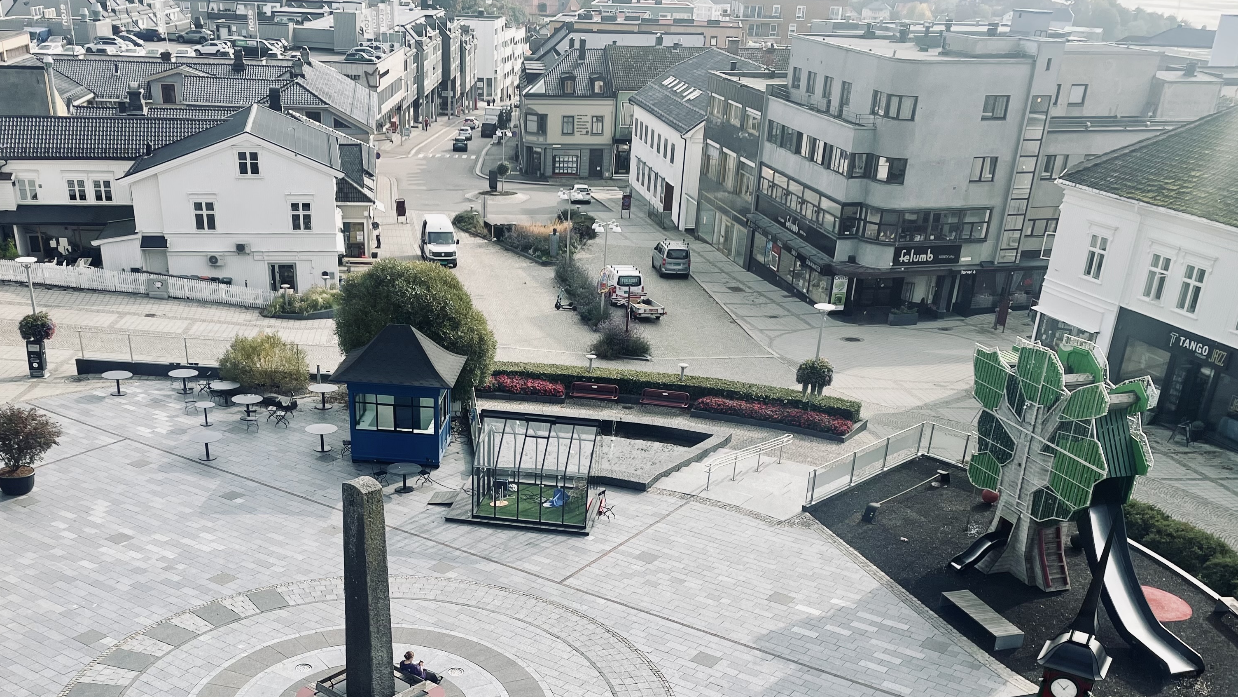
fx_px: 1247
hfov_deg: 52.6
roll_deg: -1.6
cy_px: 613
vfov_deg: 30.0
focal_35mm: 38
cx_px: 535
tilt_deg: -28.8
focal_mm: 4.2
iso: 32
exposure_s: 1/2092
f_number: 1.6
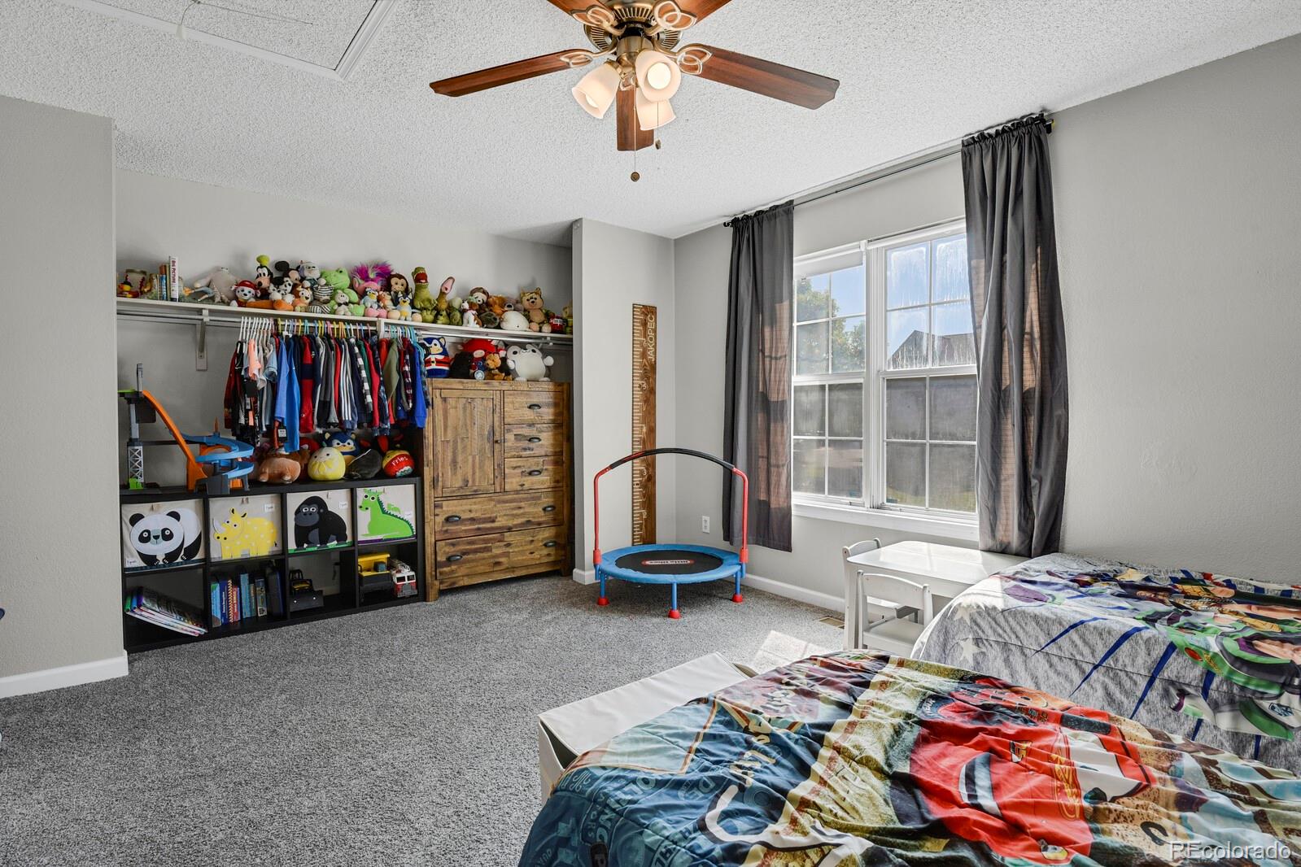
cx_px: 650
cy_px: 434
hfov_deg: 93.3
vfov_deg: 70.4
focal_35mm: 17
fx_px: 614
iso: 720
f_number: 8
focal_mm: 17
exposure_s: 1/20
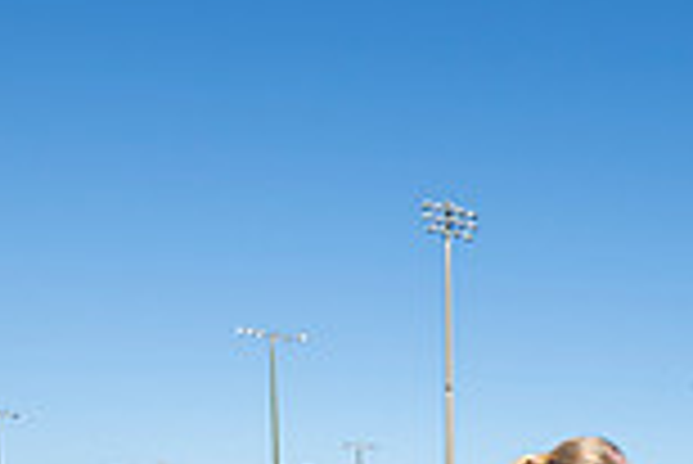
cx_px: 562
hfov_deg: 29.7
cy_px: 764
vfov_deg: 17.7
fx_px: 1272
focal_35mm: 66
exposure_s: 1/2000
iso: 320
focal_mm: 17.5
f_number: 5
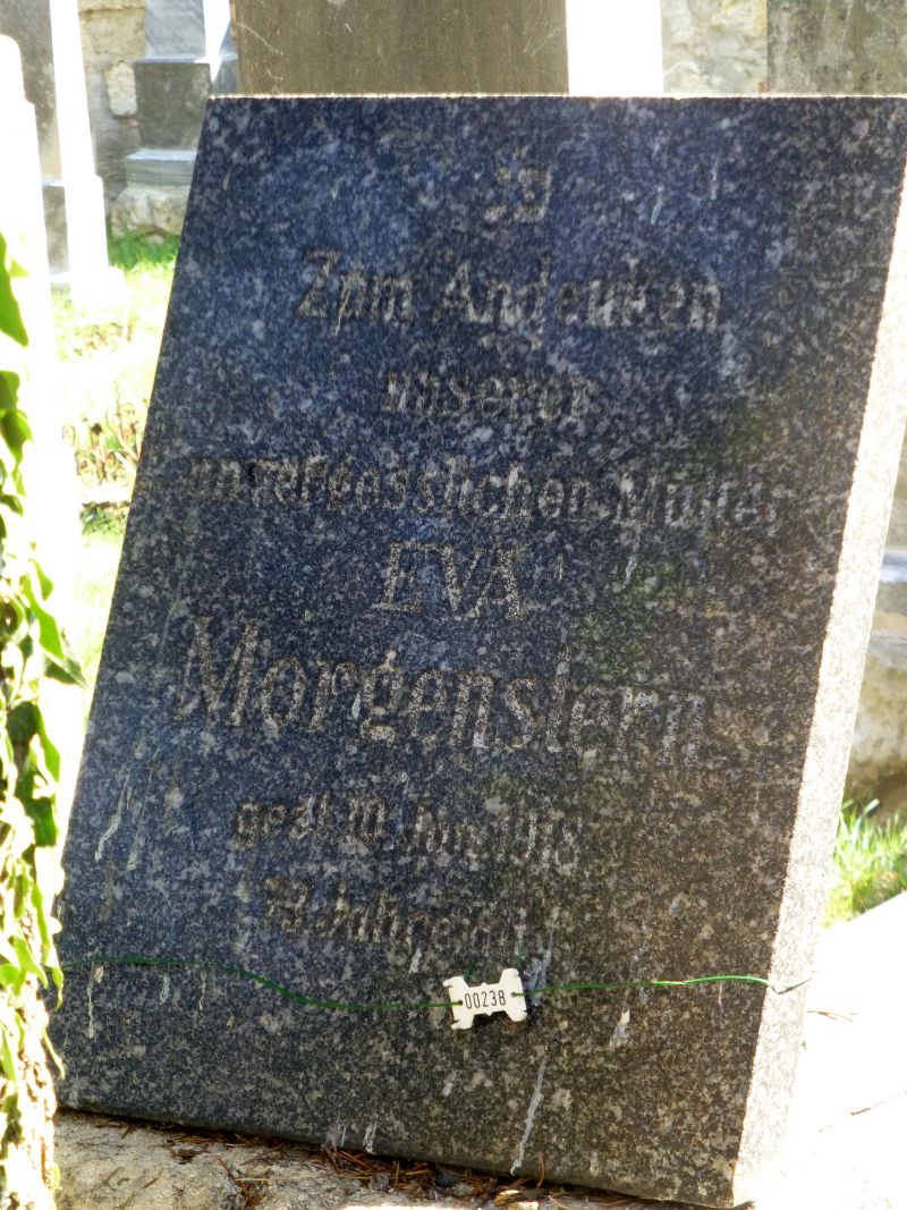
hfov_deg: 10.8
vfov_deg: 14.4
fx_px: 4787
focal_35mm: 137
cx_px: 454
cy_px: 605
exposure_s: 1/80
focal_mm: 24.4
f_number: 5.4
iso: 250
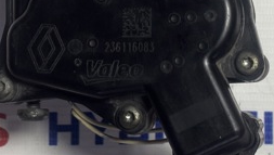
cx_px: 117
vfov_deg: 8.5
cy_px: -14
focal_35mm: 143
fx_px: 1040
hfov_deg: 15.0
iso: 125
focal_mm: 5.96
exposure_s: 1/50
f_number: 1.6
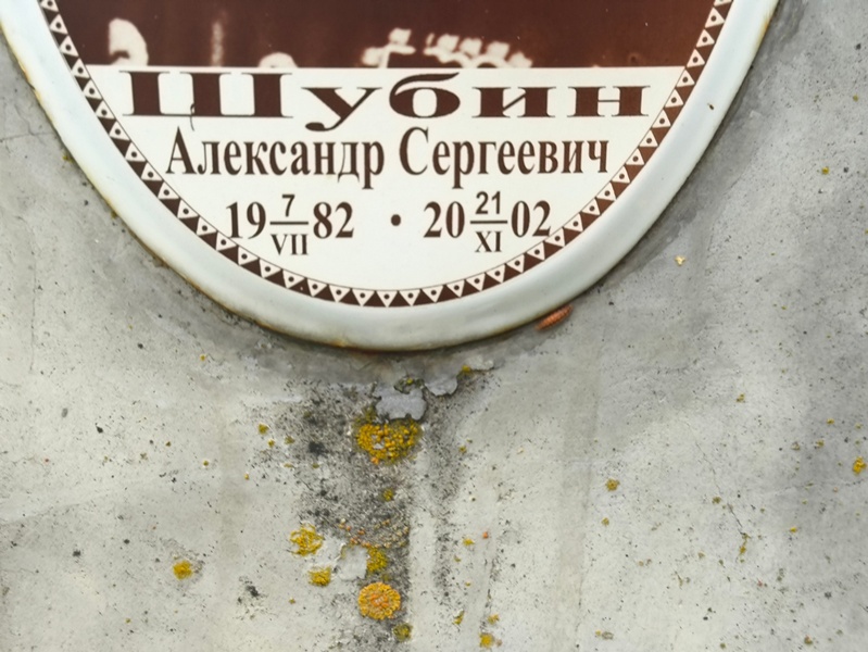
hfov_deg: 38.2
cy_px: 326
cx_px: 434
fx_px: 1254
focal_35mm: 50
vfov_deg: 29.1
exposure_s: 1/60
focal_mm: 4.71
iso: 50
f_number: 1.7
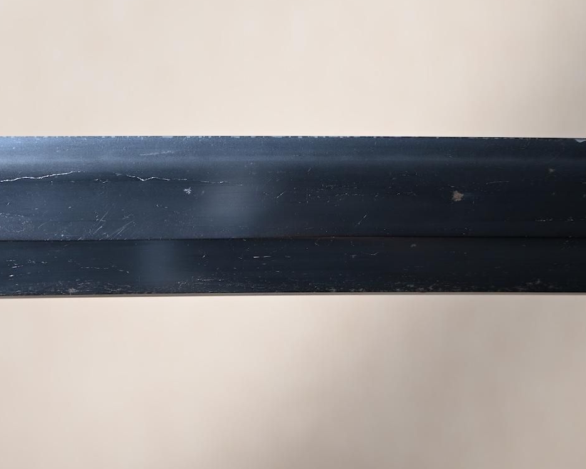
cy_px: 223
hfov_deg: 17.2
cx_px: 201
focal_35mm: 112
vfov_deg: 13.8
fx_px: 1937
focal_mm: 53
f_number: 4.8
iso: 100
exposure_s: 1
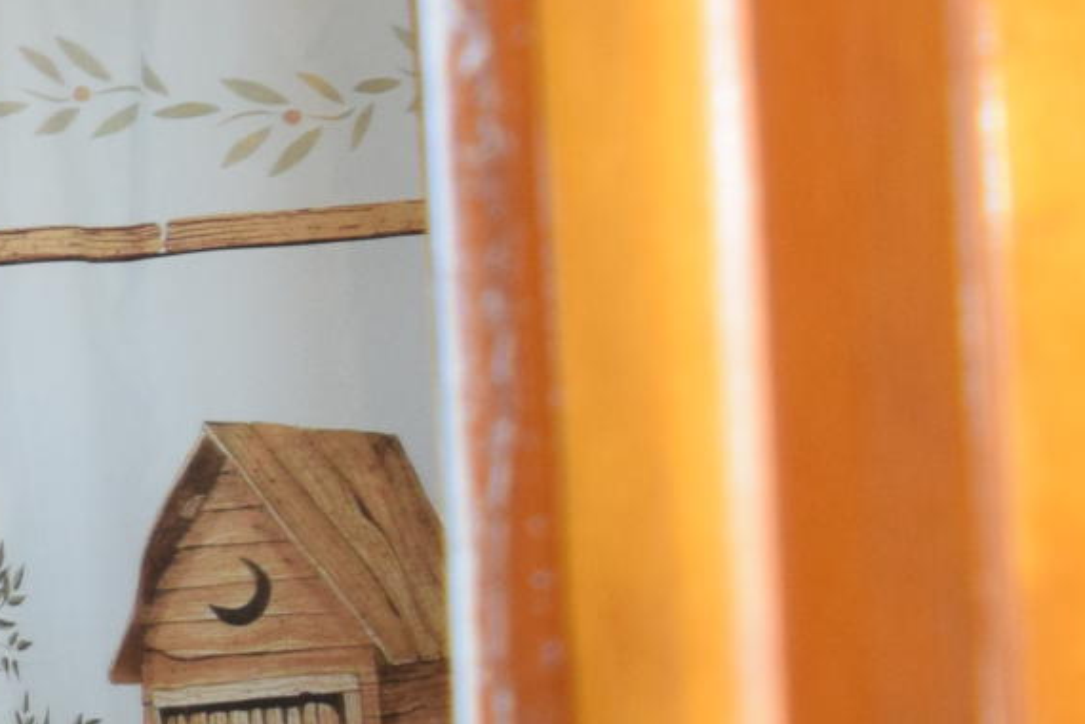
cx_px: -1496
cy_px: 543
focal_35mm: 142
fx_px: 4279
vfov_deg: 9.6
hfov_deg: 11.8
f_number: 4
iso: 800
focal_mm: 18
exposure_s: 1/60
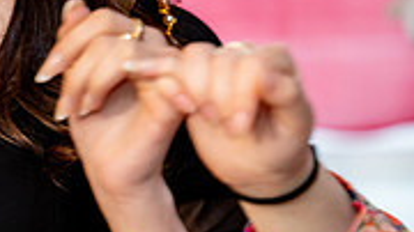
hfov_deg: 4.3
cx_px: -34
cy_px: -31
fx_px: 5551
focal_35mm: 506
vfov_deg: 2.4
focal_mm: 150
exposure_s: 1/200
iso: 800
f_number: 2
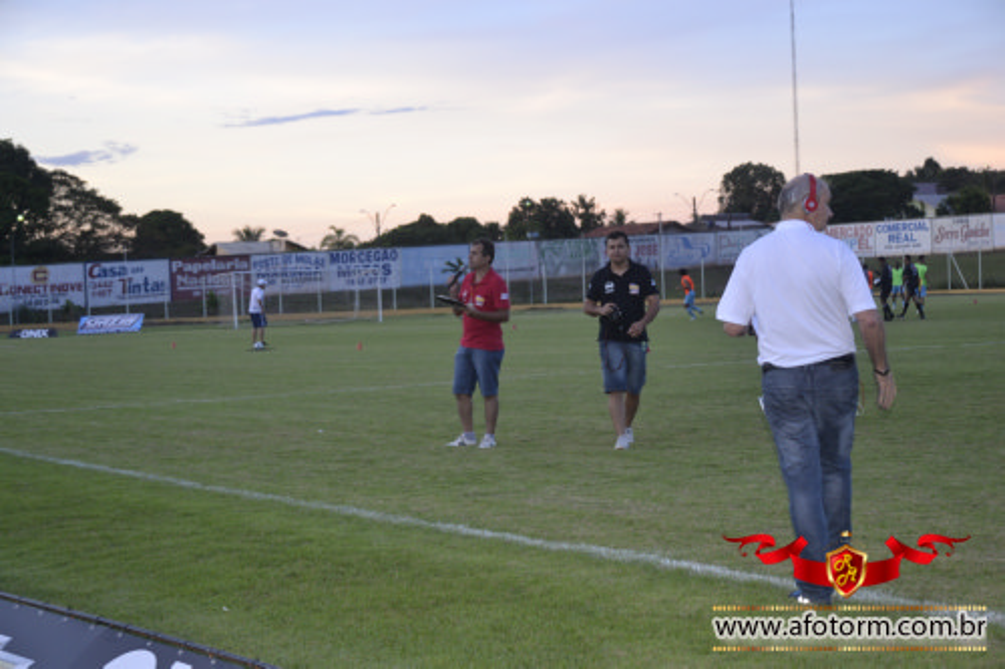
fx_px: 1842
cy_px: 334
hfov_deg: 30.5
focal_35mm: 66
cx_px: 502
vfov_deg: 20.6
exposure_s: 1/60
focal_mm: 44
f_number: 4.5
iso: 450
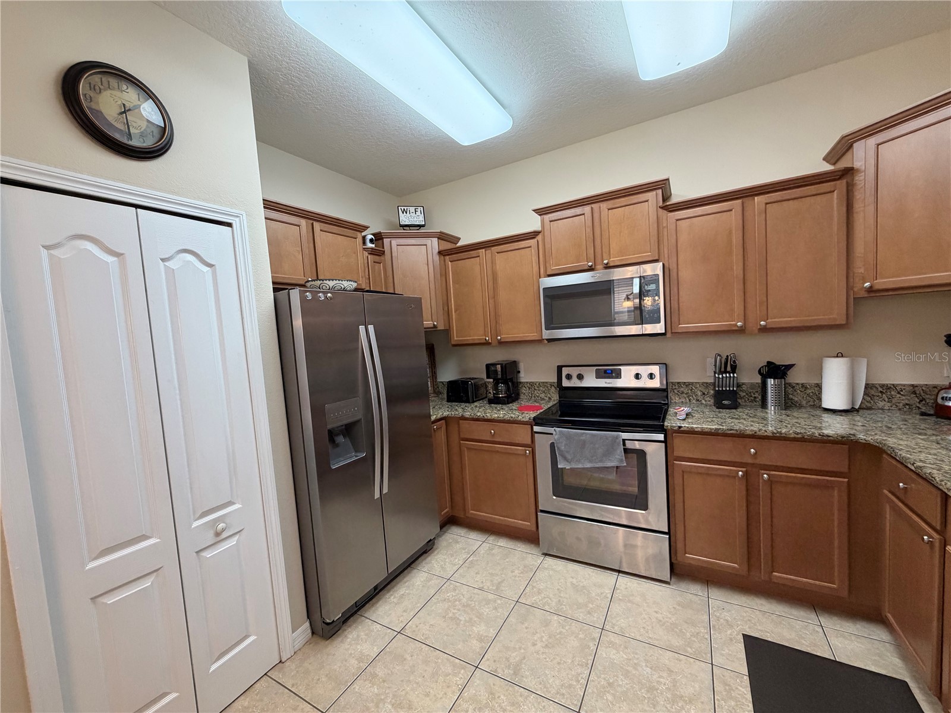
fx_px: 385
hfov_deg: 102.1
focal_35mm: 14
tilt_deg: -3.5
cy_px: 356
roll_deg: +4.2
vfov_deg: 85.7
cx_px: 476
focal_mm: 2.22
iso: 320
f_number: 2.2
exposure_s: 1/120
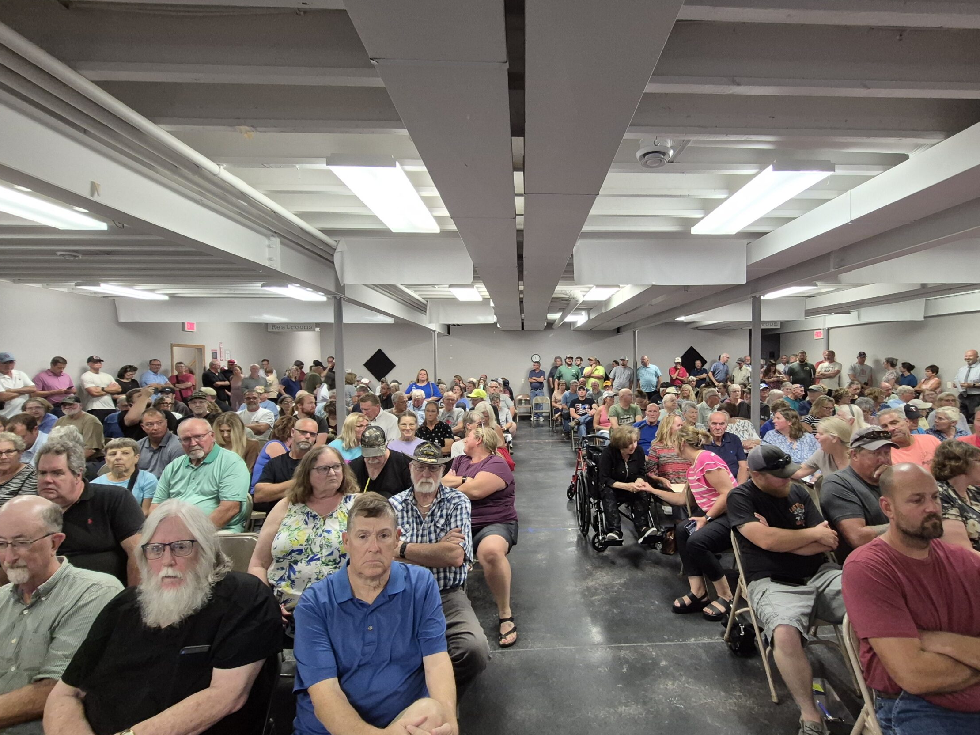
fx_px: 425
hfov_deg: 97.7
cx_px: 552
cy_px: 390
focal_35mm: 15
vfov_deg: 81.6
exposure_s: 1/60
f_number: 2.2
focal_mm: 1.74
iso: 400
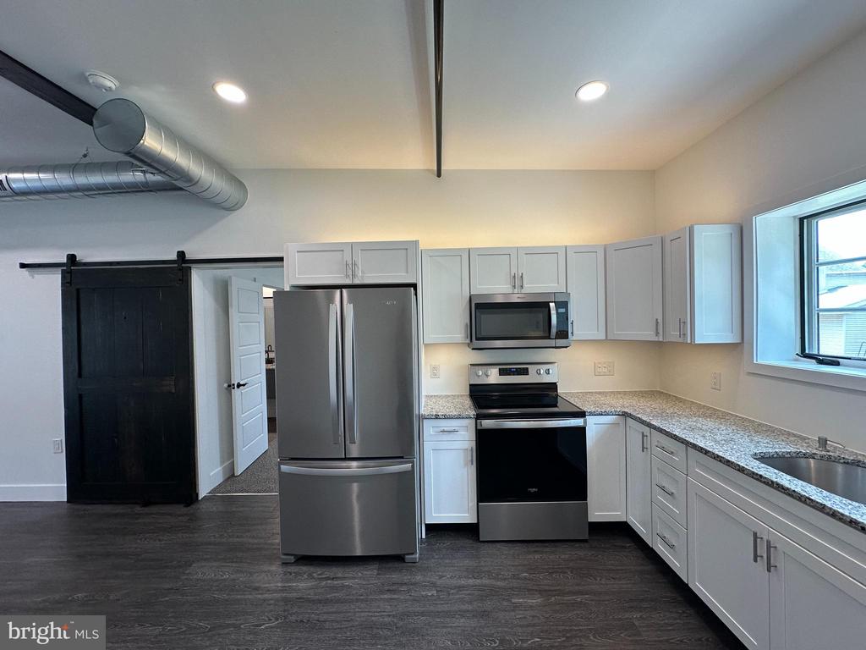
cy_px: 325
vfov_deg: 85.7
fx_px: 350
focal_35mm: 14
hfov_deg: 102.1
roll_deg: +1.4
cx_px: 433
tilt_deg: +0.1
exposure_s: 1/120
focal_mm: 2.22
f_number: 2.2
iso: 125
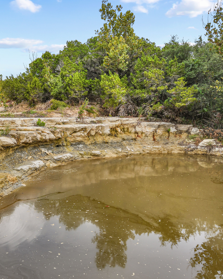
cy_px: 140
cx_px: 31
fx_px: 262
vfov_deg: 56.1
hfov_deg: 43.0
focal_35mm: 32
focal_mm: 15
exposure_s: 1/250
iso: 125
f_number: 5.6
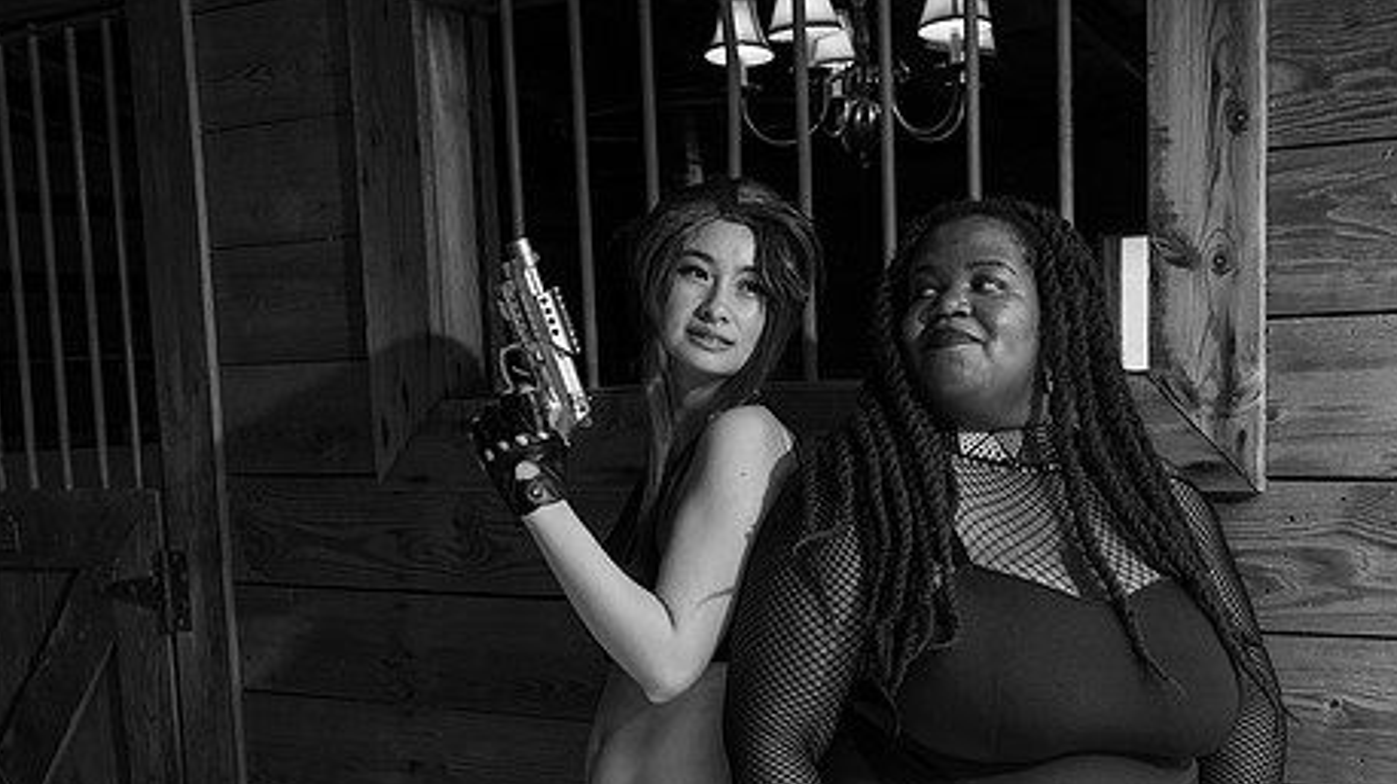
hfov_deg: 43.7
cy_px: 605
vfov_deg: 25.0
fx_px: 1740
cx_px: 787
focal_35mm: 47
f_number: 4.5
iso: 200
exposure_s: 1/500
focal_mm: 28
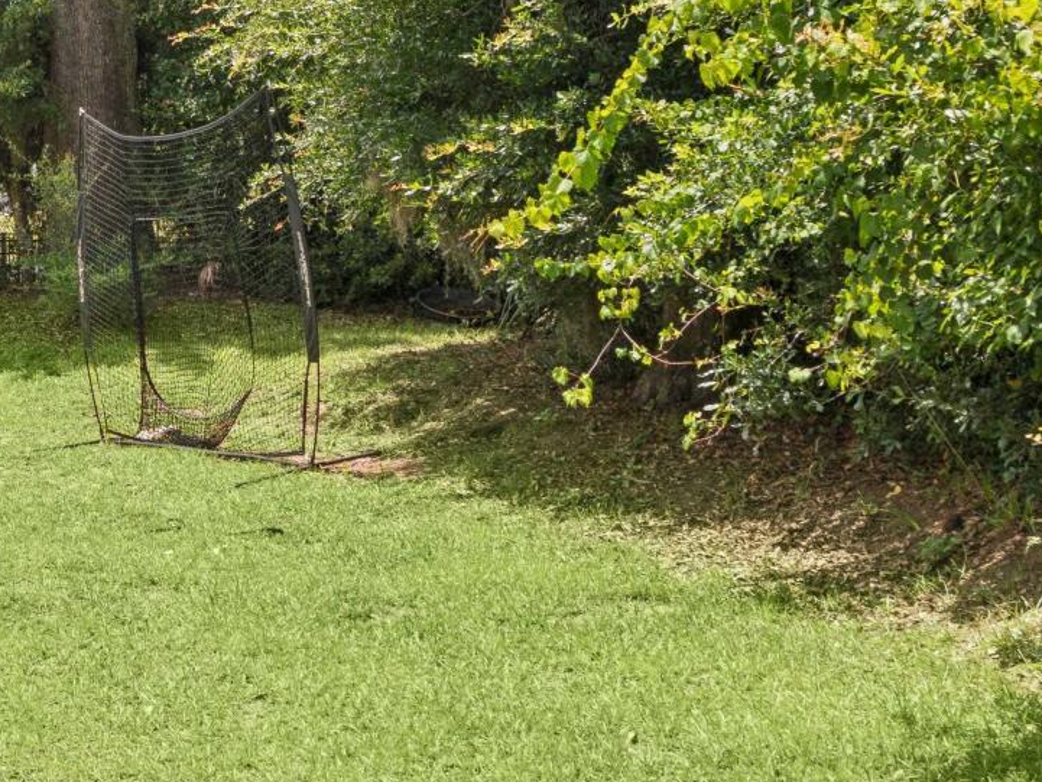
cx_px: -136
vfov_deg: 21.5
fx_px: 2047
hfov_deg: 26.1
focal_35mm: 68
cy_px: 213
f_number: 8
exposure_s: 1/250
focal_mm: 17
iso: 250
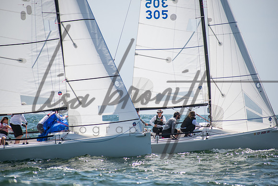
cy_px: 93
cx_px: 139
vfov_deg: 4.3
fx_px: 2473
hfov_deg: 6.4
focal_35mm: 320
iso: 200
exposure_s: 1/1000
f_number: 6.3
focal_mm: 210
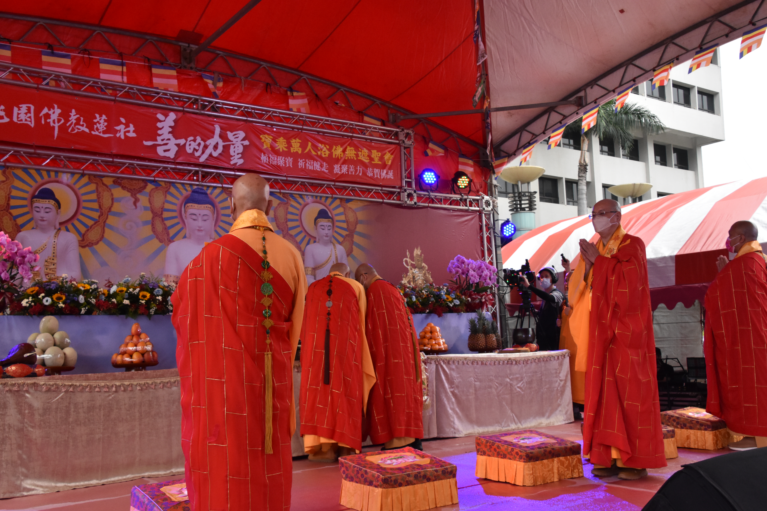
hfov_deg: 53.1
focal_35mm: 36
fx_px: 767
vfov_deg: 36.9
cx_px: 384
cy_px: 256
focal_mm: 24
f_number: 9
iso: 1600
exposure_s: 1/320
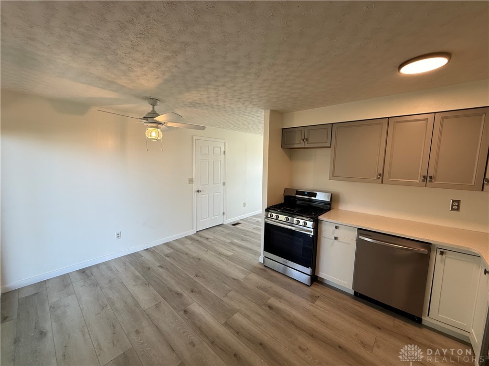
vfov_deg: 85.7
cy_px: 183
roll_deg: -1.5
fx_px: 198
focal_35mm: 14
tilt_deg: -5.6
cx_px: 244
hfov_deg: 102.1
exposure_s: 1/99
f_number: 2.2
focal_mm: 2.22
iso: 100
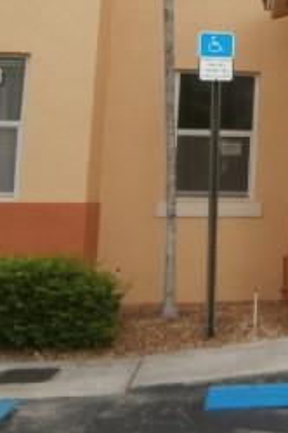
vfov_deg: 30.6
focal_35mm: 64
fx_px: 770
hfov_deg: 18.5
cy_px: 78
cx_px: 444
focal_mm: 4.2
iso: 100
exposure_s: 1/500
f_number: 3
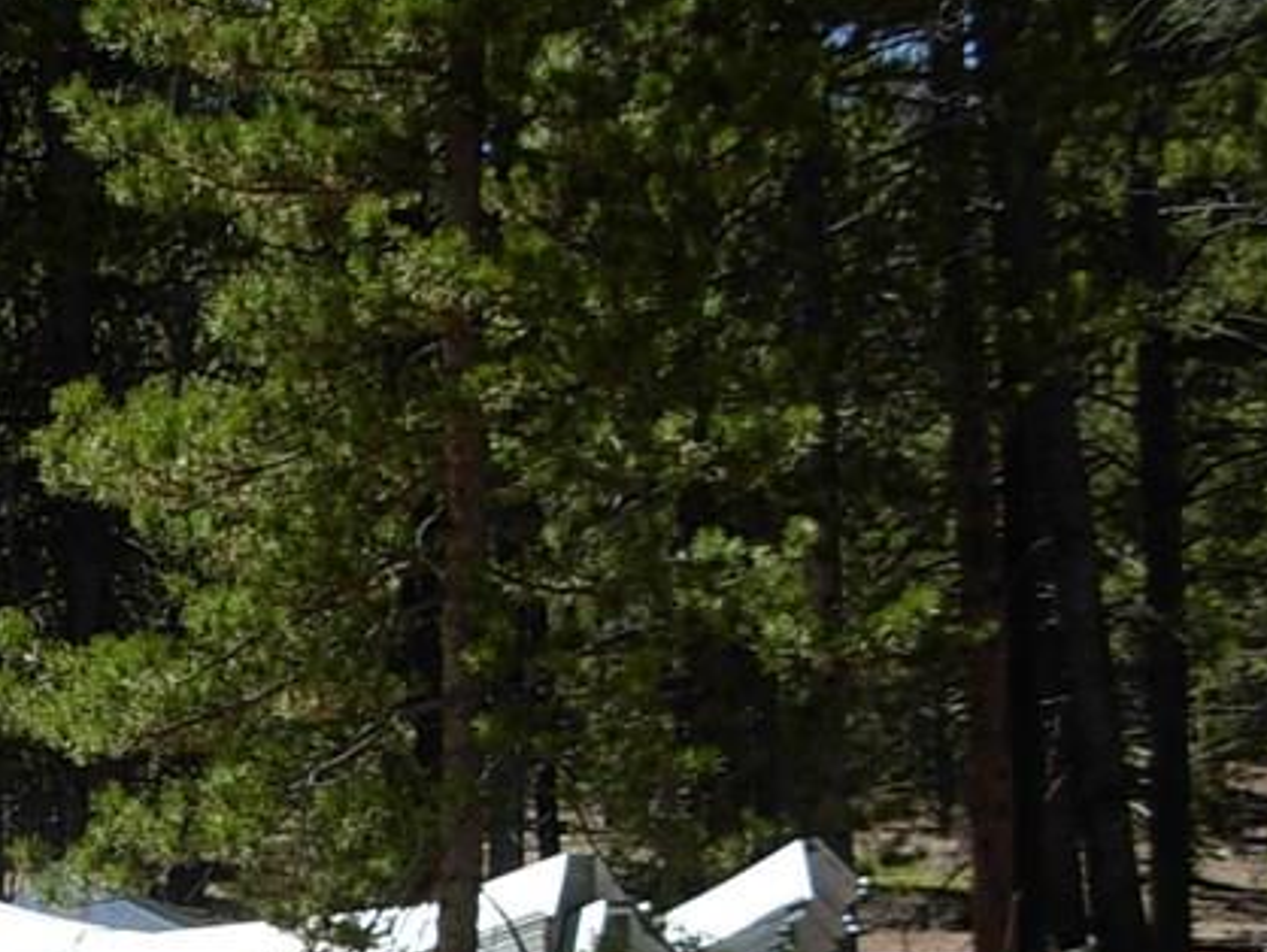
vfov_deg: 15.7
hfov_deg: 20.3
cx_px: -55
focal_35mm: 93
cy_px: 900
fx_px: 3406
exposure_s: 1/912
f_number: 2.9
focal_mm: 6.3
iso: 79
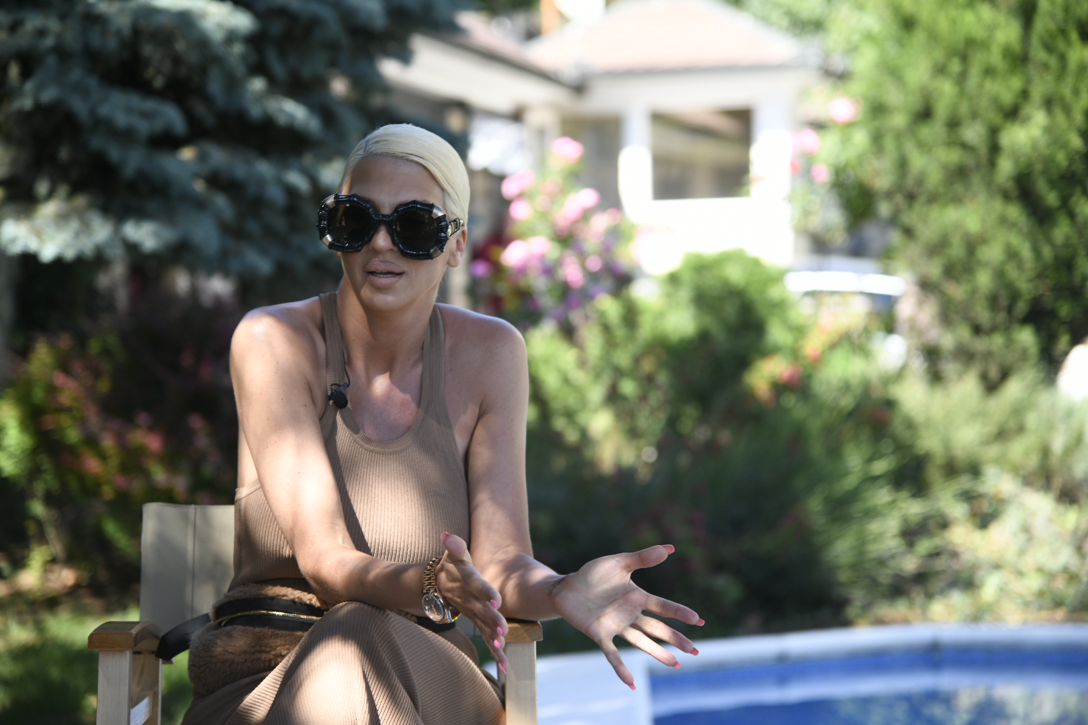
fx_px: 3626
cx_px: 544
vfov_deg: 11.4
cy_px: 362
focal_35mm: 120
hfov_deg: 17.1
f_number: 4
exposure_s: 1/250
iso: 200
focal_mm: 120
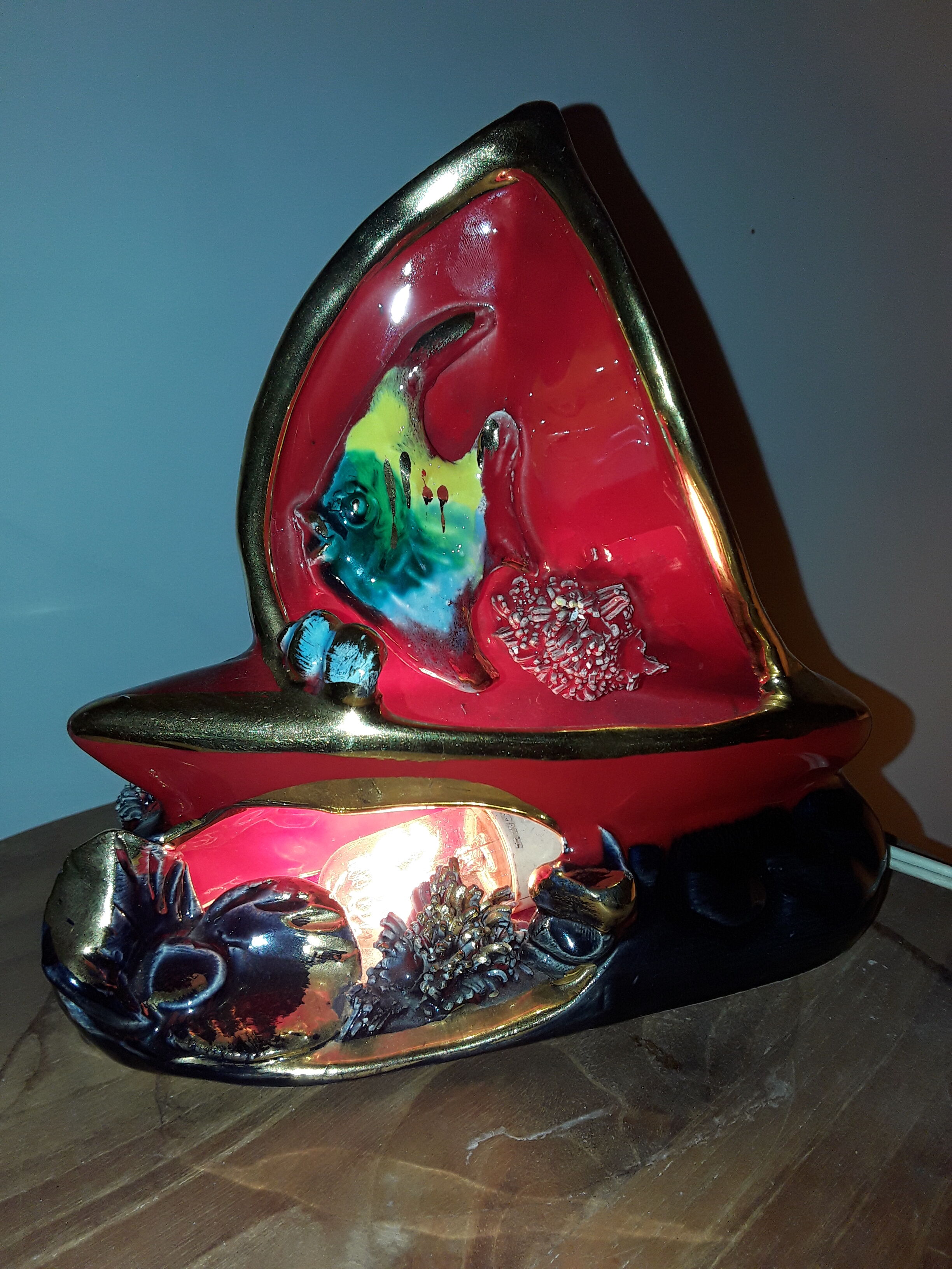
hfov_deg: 51.4
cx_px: 476
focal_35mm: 27
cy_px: 634
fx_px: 990
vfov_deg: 65.3
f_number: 1.9
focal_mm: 2.91
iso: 40
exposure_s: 1/155
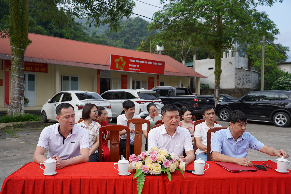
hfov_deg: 58.7
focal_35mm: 32
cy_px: 97
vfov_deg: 41.1
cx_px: 146
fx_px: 259
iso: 100
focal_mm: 32
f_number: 4.5
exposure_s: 1/320
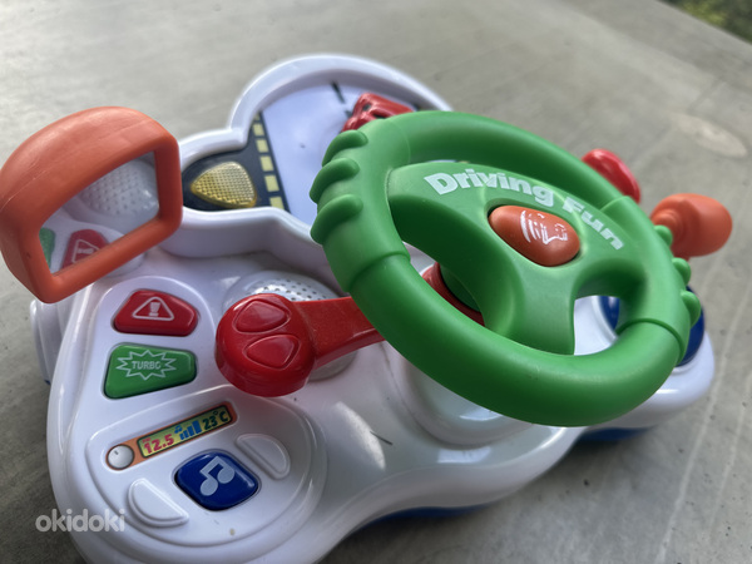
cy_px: 282
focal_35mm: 24
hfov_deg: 71.6
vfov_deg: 56.8
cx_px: 376
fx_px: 521
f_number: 1.78
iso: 64
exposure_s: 1/200
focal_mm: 6.86
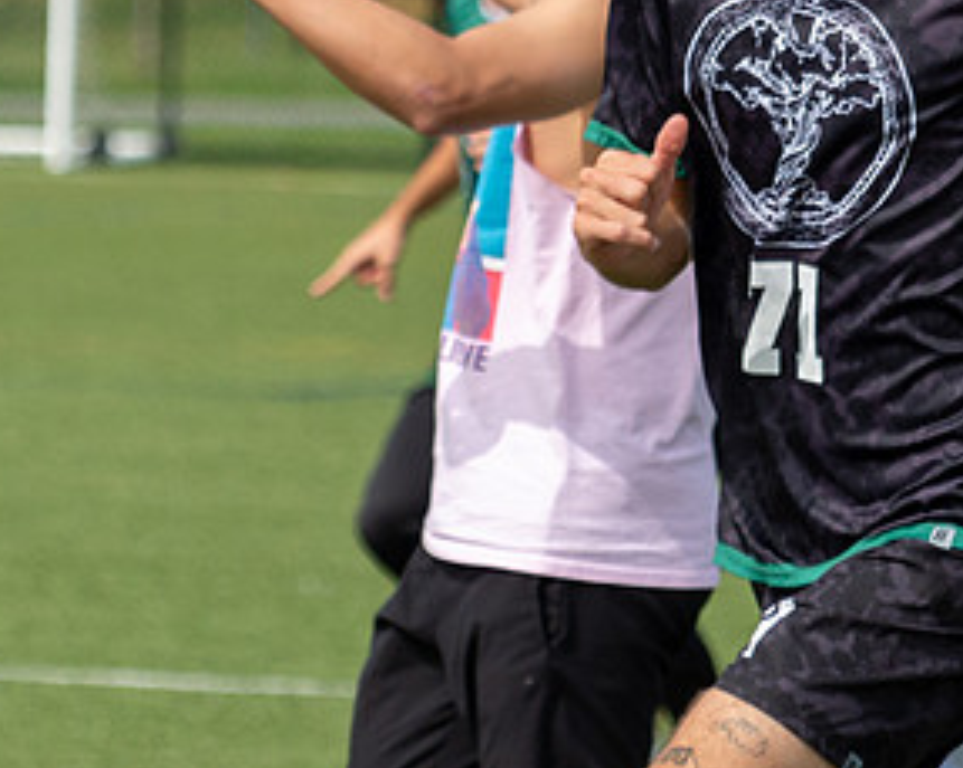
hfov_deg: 3.3
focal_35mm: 581
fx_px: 16542
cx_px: 951
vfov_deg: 2.7
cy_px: -43
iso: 720
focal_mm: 170
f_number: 5.6
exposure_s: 1/2500
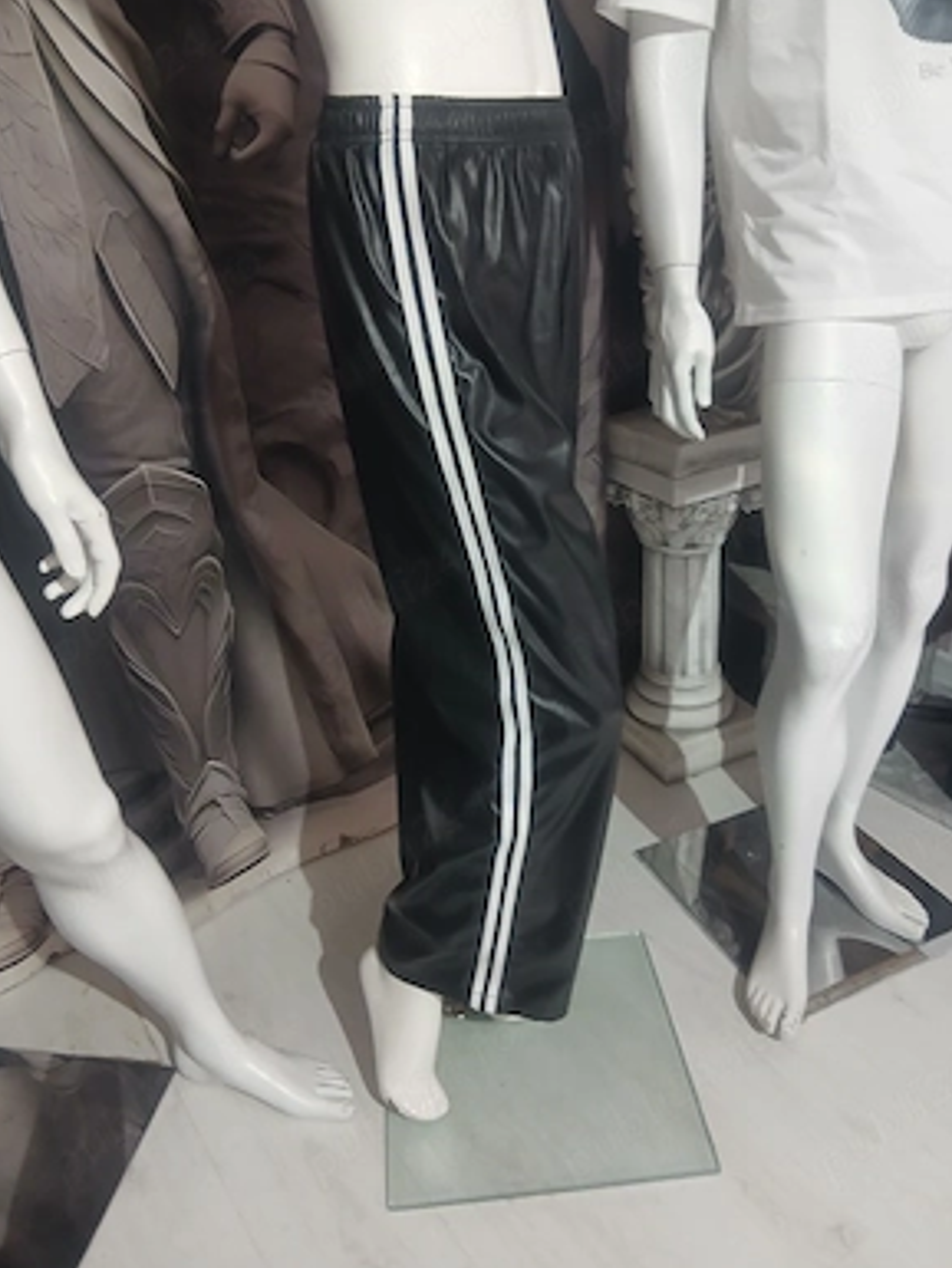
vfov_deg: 65.3
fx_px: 990
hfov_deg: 51.4
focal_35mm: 27
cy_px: 626
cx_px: 478
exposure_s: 1/25.1
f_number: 1.8
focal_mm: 3.98
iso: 250
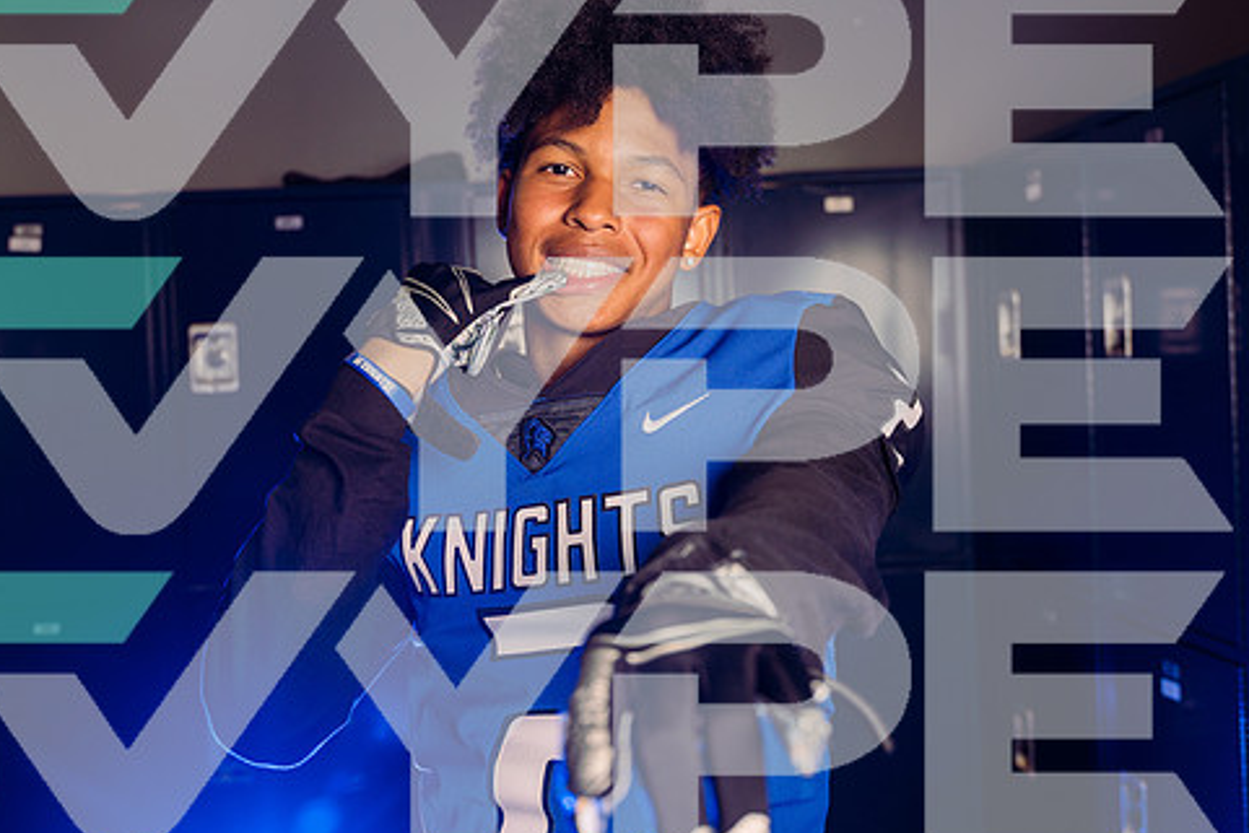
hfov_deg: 41.9
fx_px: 1631
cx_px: 571
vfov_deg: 28.7
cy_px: 396
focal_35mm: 47
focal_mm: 39
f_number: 4.5
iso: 320
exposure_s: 1/250
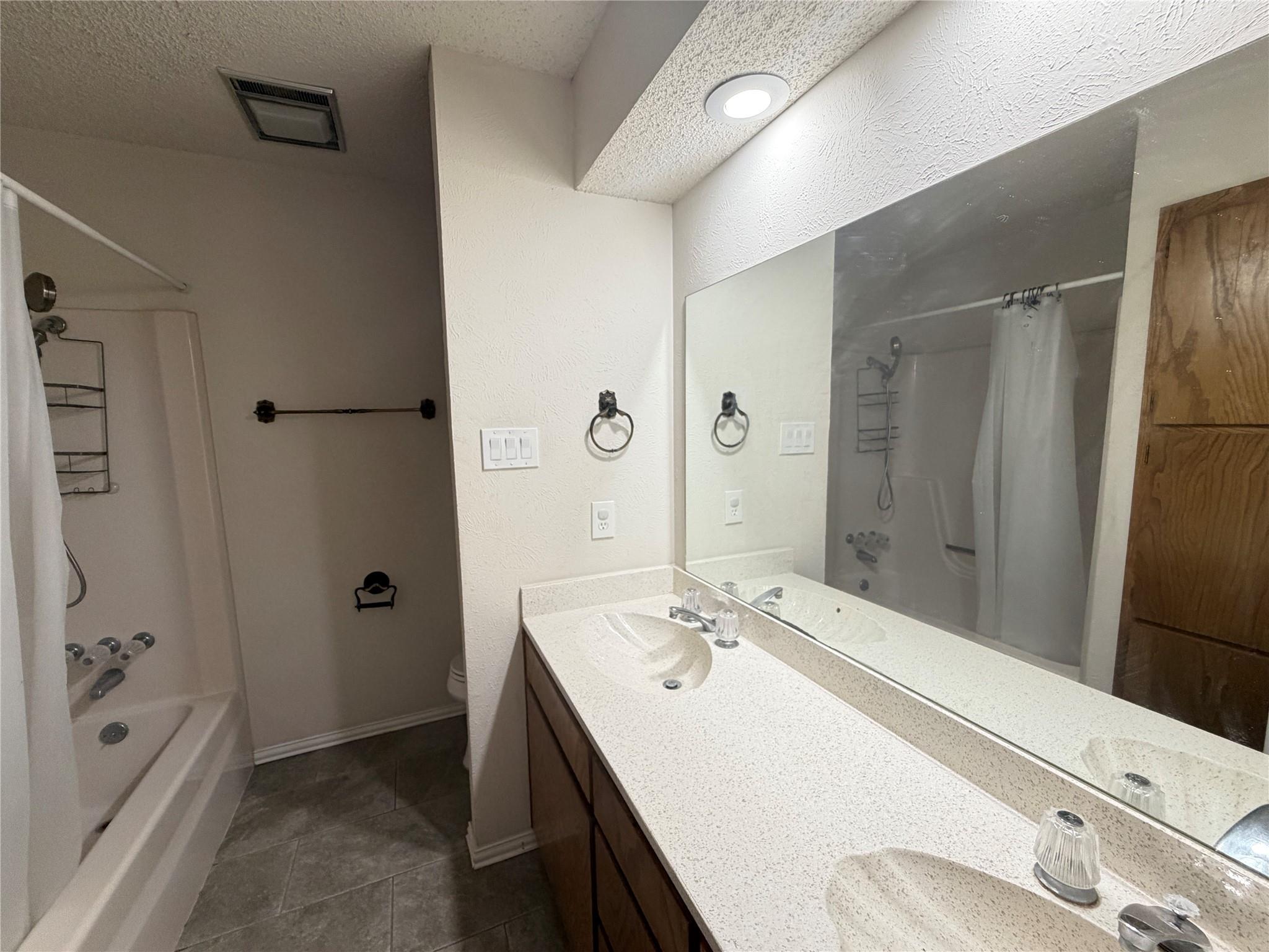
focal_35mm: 14
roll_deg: +1.3
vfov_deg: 85.7
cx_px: 634
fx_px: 513
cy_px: 476
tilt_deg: -6.2
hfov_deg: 102.1
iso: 200
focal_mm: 2.22
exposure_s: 1/60
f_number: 2.2
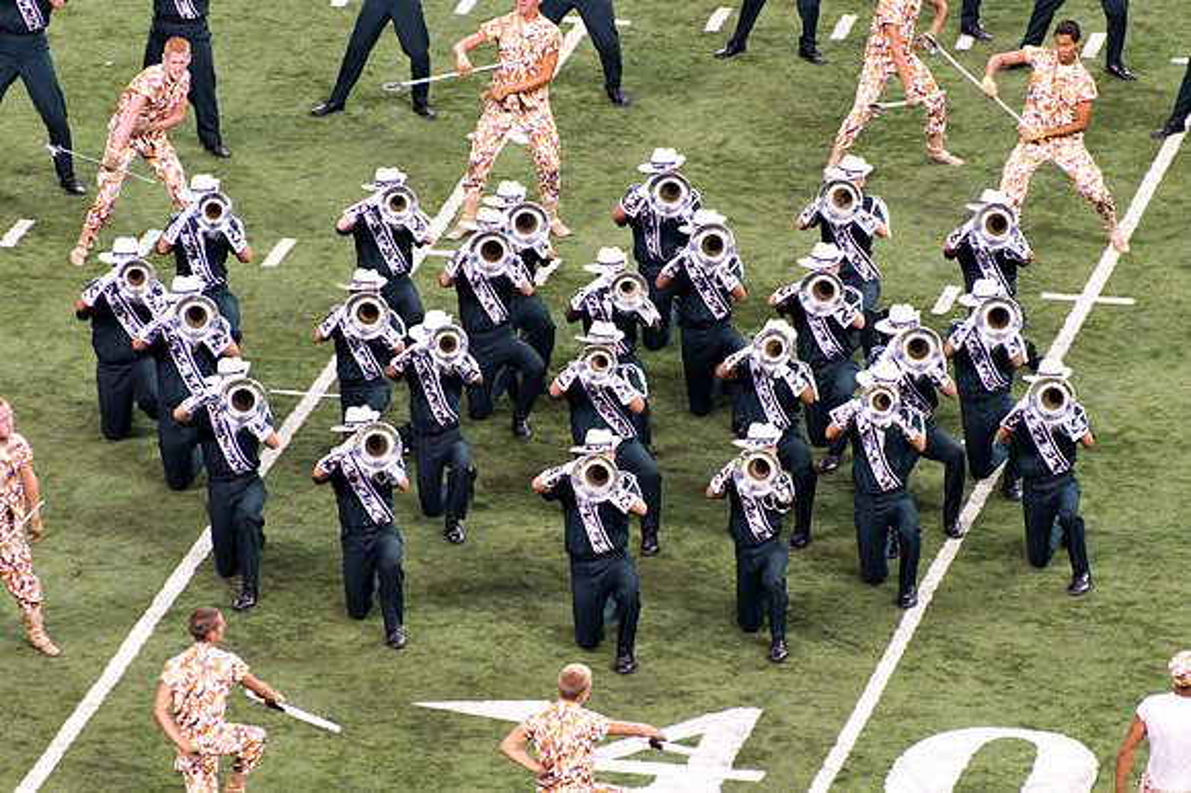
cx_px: 651
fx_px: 12357
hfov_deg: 5.5
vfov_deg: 3.7
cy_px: 354
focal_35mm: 374
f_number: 5.6
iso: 1800
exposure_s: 1/320
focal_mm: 270
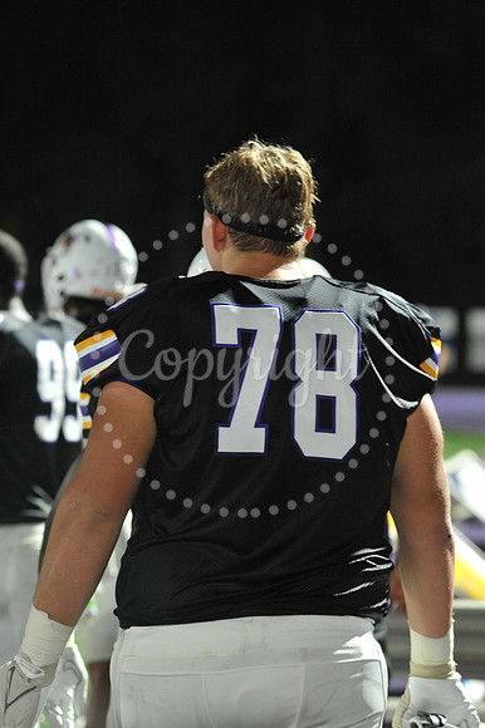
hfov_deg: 8.1
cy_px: 364
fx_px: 3439
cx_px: 242
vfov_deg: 12.1
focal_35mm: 170
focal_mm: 170
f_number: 5.6
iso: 3200
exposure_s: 1/125
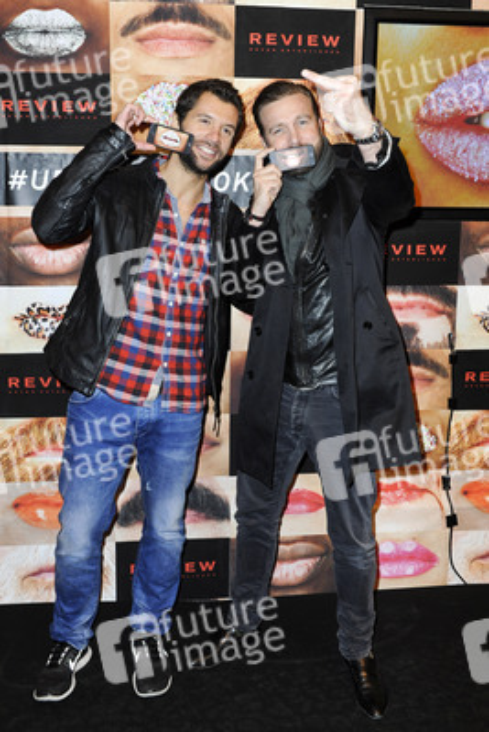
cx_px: 244
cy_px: 366
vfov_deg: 58.7
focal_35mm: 32
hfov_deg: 41.1
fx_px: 651
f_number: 5.6
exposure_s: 1/125
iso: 800
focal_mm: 32
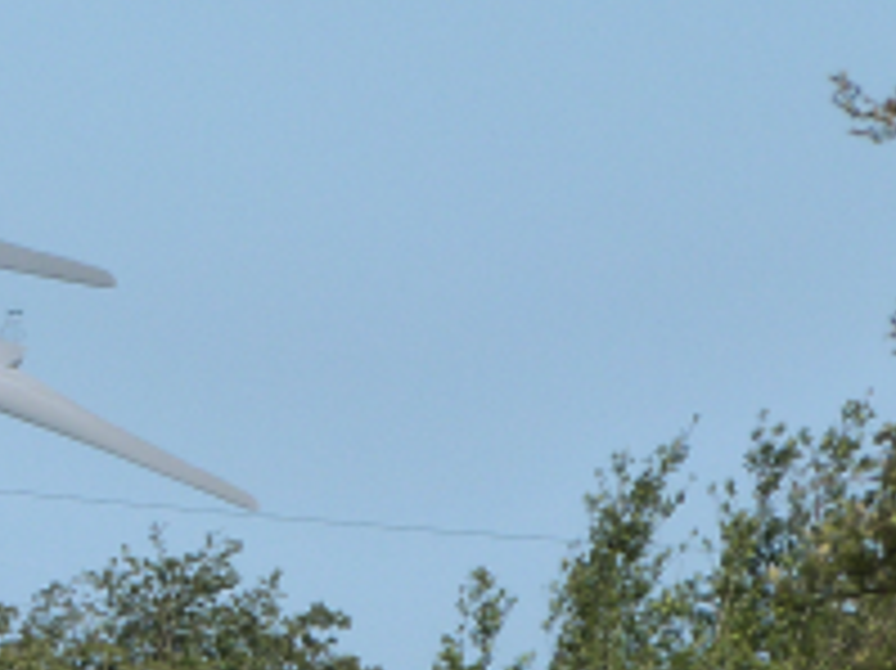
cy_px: 344
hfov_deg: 1.8
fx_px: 28352
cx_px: -617
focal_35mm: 1096
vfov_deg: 1.4
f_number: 5.6
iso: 160
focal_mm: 55.9
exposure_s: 1/500
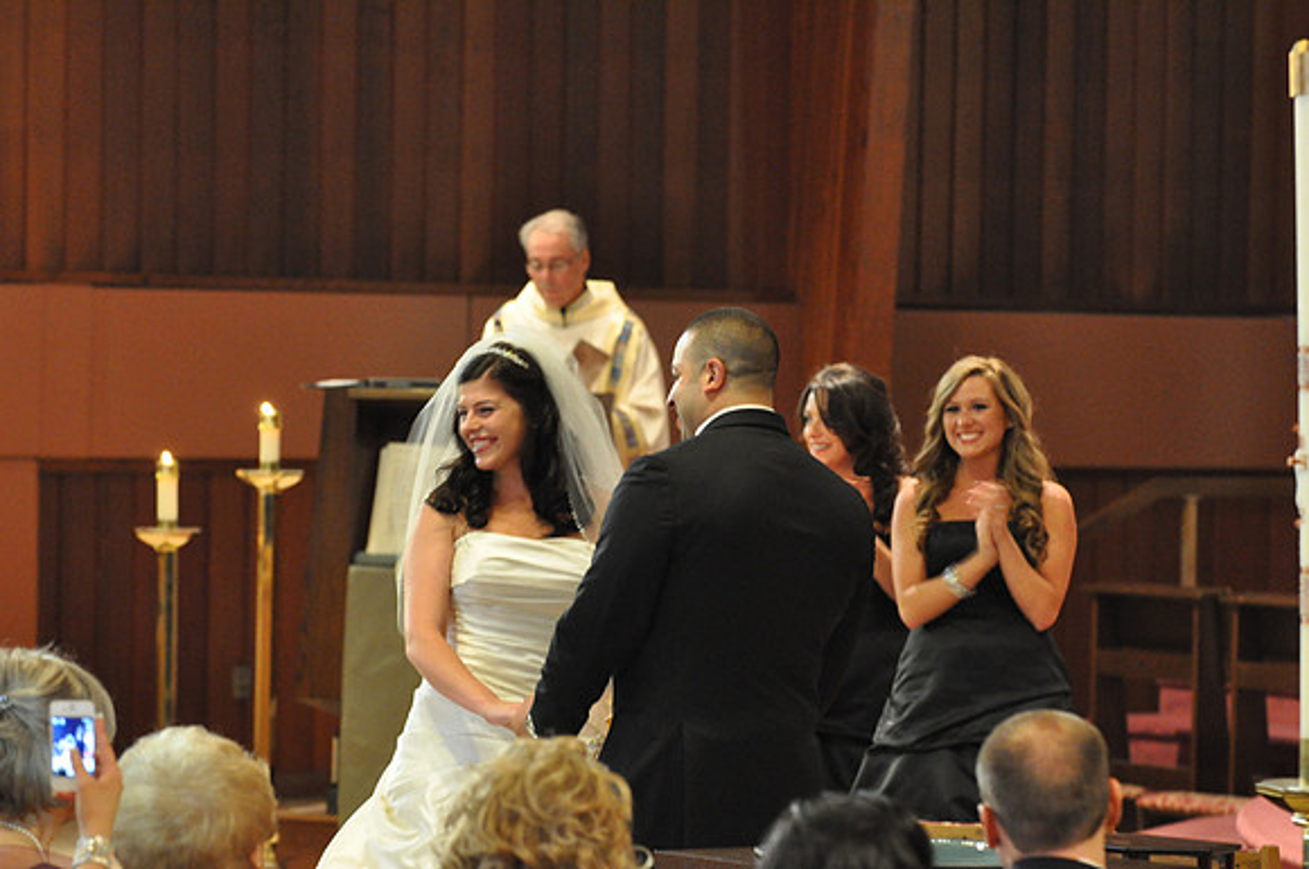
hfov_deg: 13.1
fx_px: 5719
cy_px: 434
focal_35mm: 158
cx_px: 654
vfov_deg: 8.7
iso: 2500
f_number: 2.8
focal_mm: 105
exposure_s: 1/30
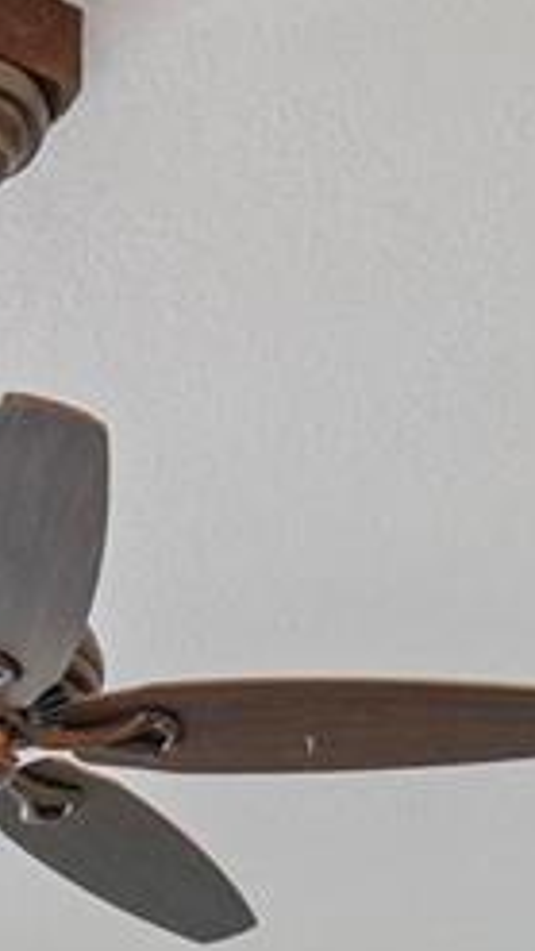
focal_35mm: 95
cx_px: 181
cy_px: 1613
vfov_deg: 18.5
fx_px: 2395
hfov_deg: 12.7
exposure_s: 1/3
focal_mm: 14
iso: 500
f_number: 8
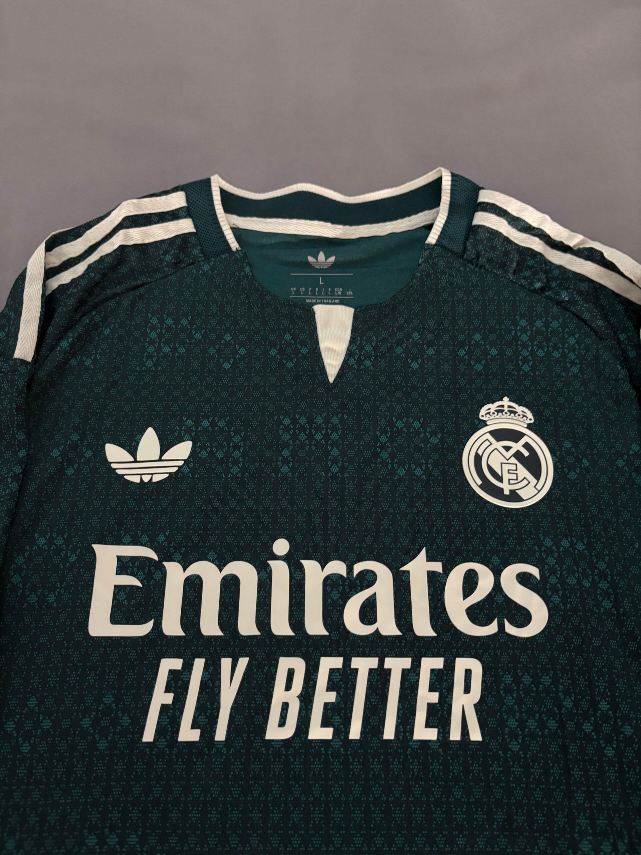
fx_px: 642
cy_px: 428
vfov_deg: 67.3
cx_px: 320
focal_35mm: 26
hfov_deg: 53.1
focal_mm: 5.96
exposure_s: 1/33
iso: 400
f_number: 1.6
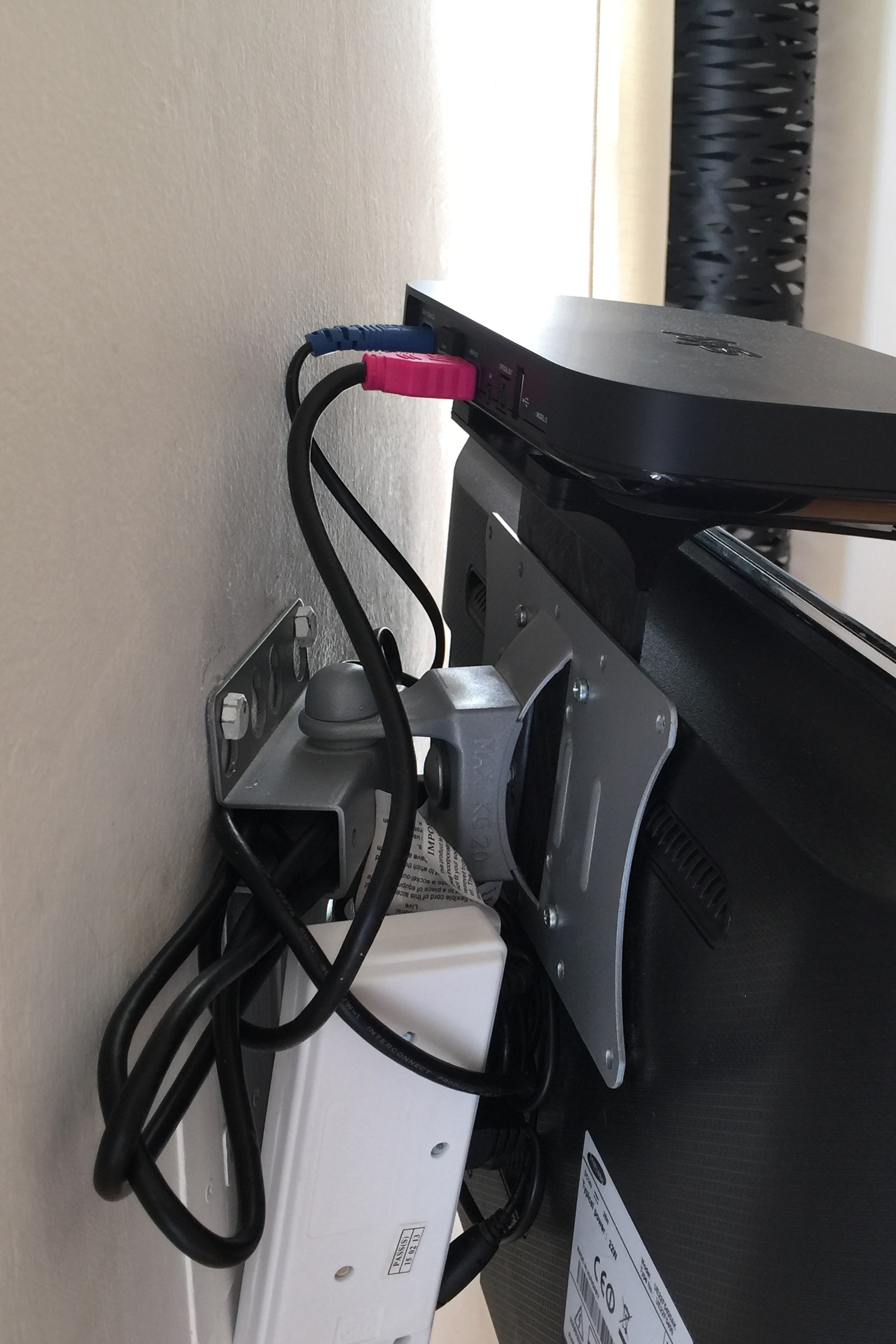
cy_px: 685
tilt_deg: -18.8
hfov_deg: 31.5
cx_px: 642
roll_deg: -1.3
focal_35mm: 42
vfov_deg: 46.4
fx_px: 1568
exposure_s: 1/33
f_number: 2.2
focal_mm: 4.15
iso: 32
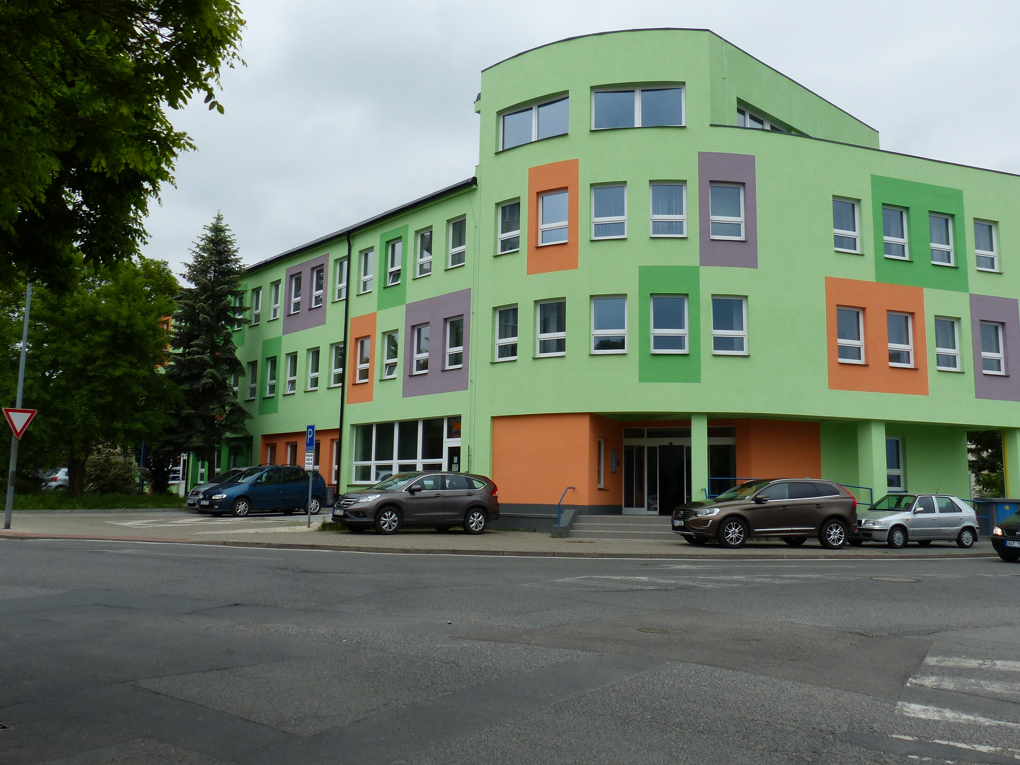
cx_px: 541
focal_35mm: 30
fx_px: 884
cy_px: 363
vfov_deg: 46.8
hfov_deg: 59.9
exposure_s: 1/500
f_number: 4
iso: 100
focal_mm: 4.8
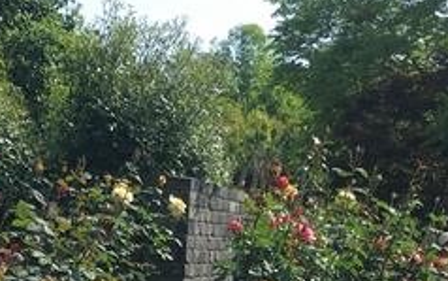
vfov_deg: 13.0
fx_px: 1136
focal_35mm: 93
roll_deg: -5.4
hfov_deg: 22.3
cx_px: 228
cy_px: 468
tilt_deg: -10.1
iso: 25
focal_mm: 4.15
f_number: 2.2
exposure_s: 1/905
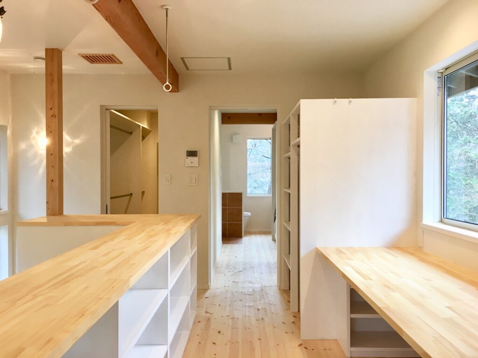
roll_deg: -0.5
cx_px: 239
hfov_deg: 61.7
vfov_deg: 48.2
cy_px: 179
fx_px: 400
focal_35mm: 29
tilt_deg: -0.2
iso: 25
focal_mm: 4.15
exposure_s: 1/30
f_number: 2.2
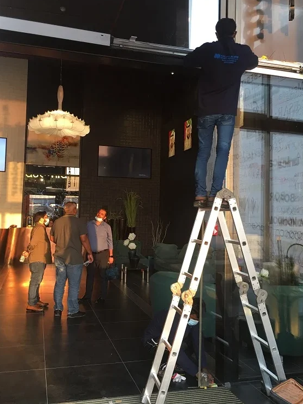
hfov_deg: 41.8
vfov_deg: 53.9
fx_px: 397
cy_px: 190
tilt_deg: +5.7
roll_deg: -1.6
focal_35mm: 34
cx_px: 150
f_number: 2.2
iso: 32
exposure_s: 1/33
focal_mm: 4.15
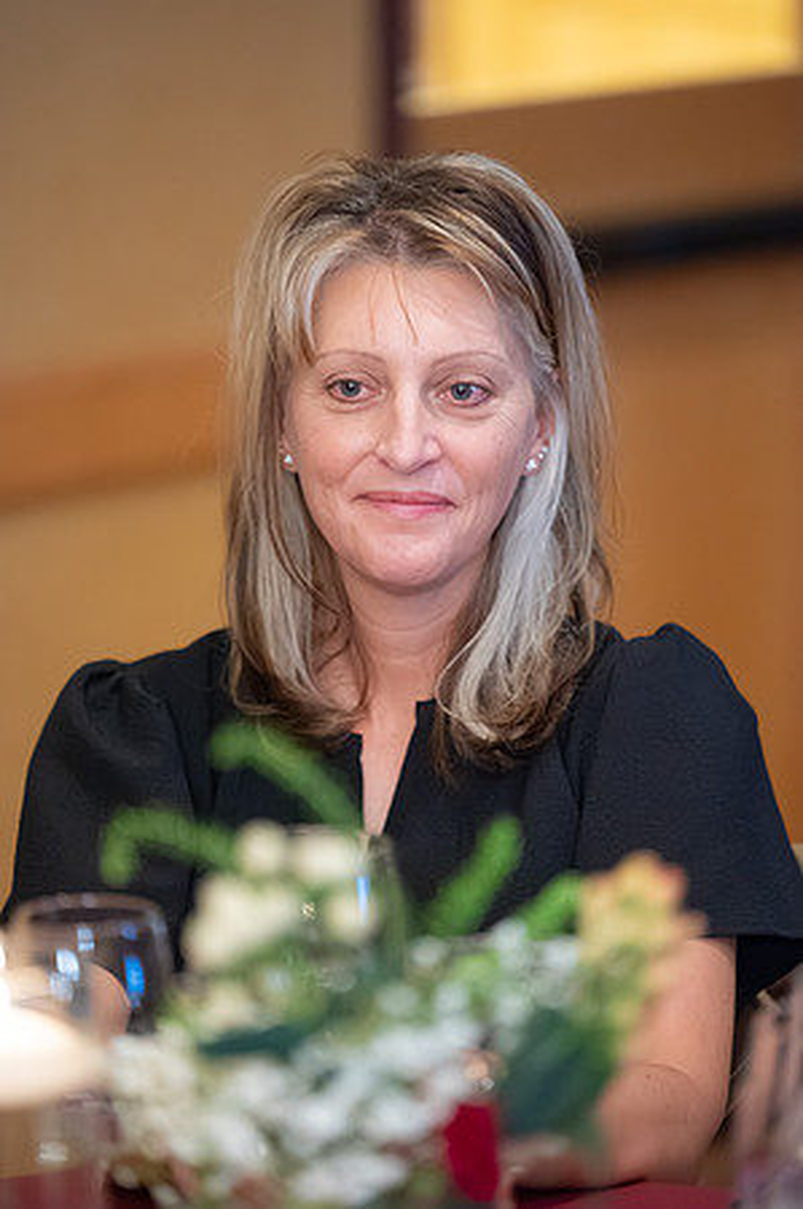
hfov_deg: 6.9
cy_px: 604
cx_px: 402
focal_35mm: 200
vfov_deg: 10.3
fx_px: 6707
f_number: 2.8
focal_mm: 200
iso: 8000
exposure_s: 1/200
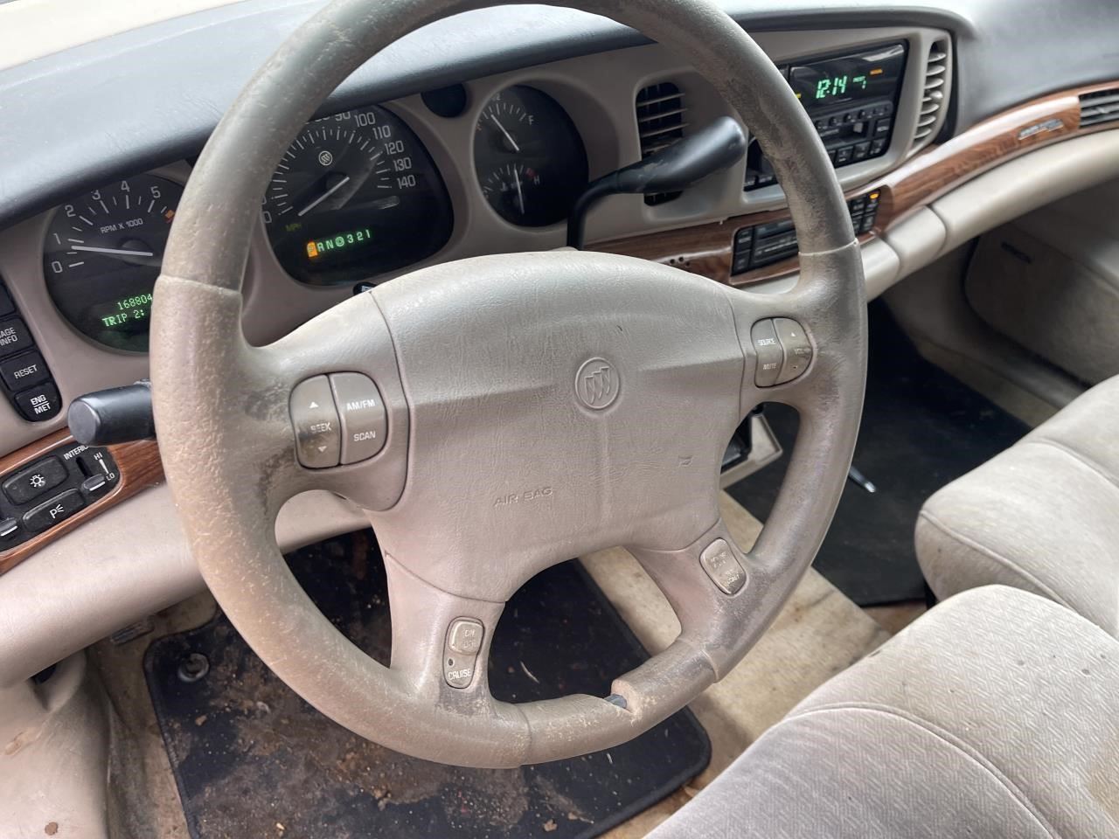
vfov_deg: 54.9
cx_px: 560
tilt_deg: -39.2
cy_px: 420
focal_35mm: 25
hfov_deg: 69.4
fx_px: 808
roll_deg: -5.7
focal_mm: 5.1
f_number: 1.6
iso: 125
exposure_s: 1/112
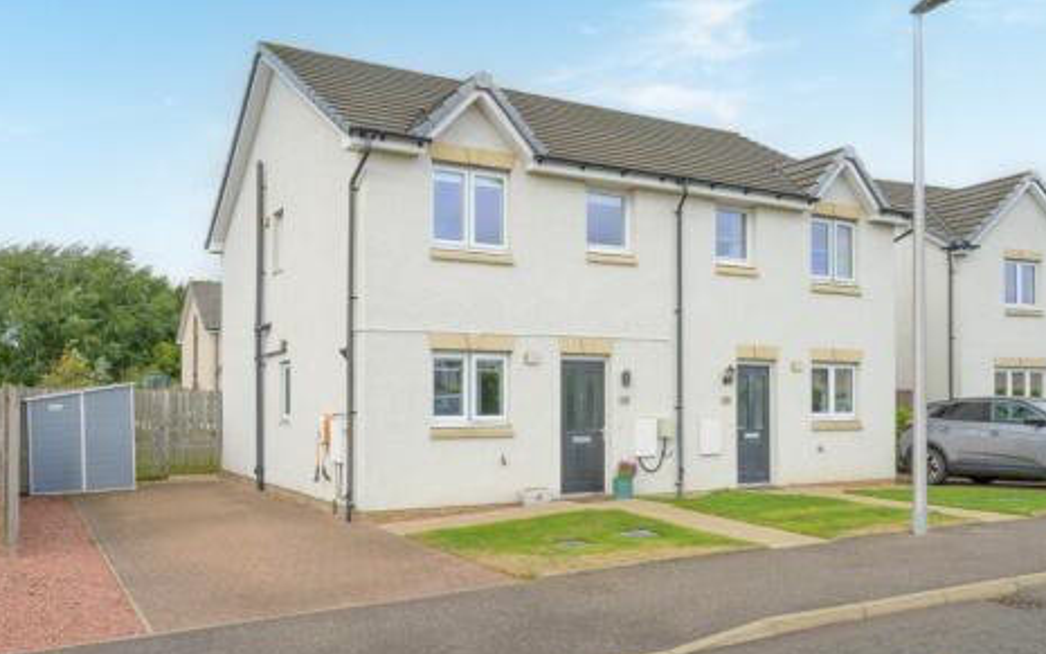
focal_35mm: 26
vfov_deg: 48.4
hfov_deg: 71.4
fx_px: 728
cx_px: 525
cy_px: 318
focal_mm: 24.5
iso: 320
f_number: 11
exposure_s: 1/100
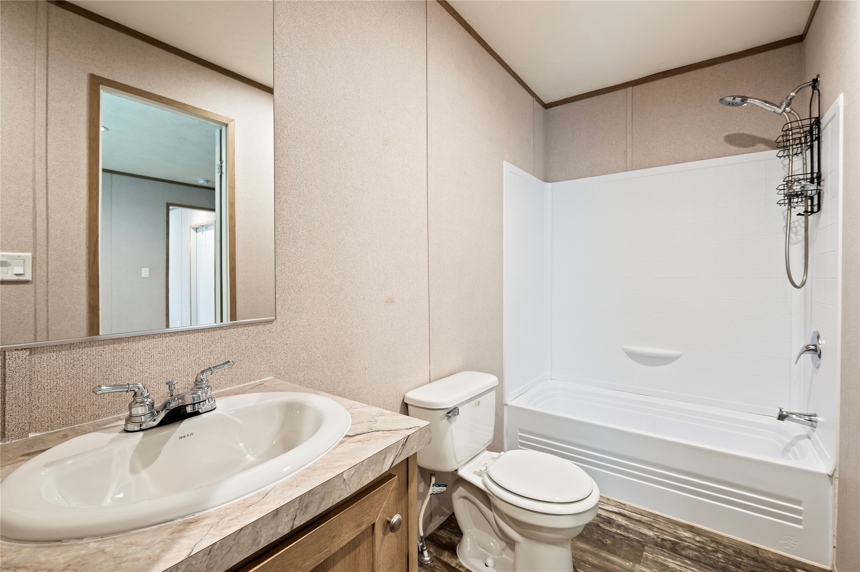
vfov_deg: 73.7
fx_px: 382
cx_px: 430
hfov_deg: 96.8
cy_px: 286
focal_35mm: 16
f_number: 6.3
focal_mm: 16
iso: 125
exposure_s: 1
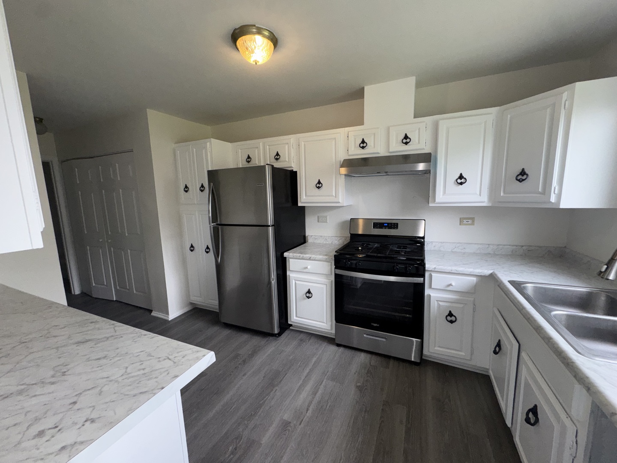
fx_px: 250
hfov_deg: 102.1
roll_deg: +1.4
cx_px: 308
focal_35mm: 14
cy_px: 232
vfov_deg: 85.7
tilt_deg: -8.5
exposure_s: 1/120
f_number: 2.2
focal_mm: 2.22
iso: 80
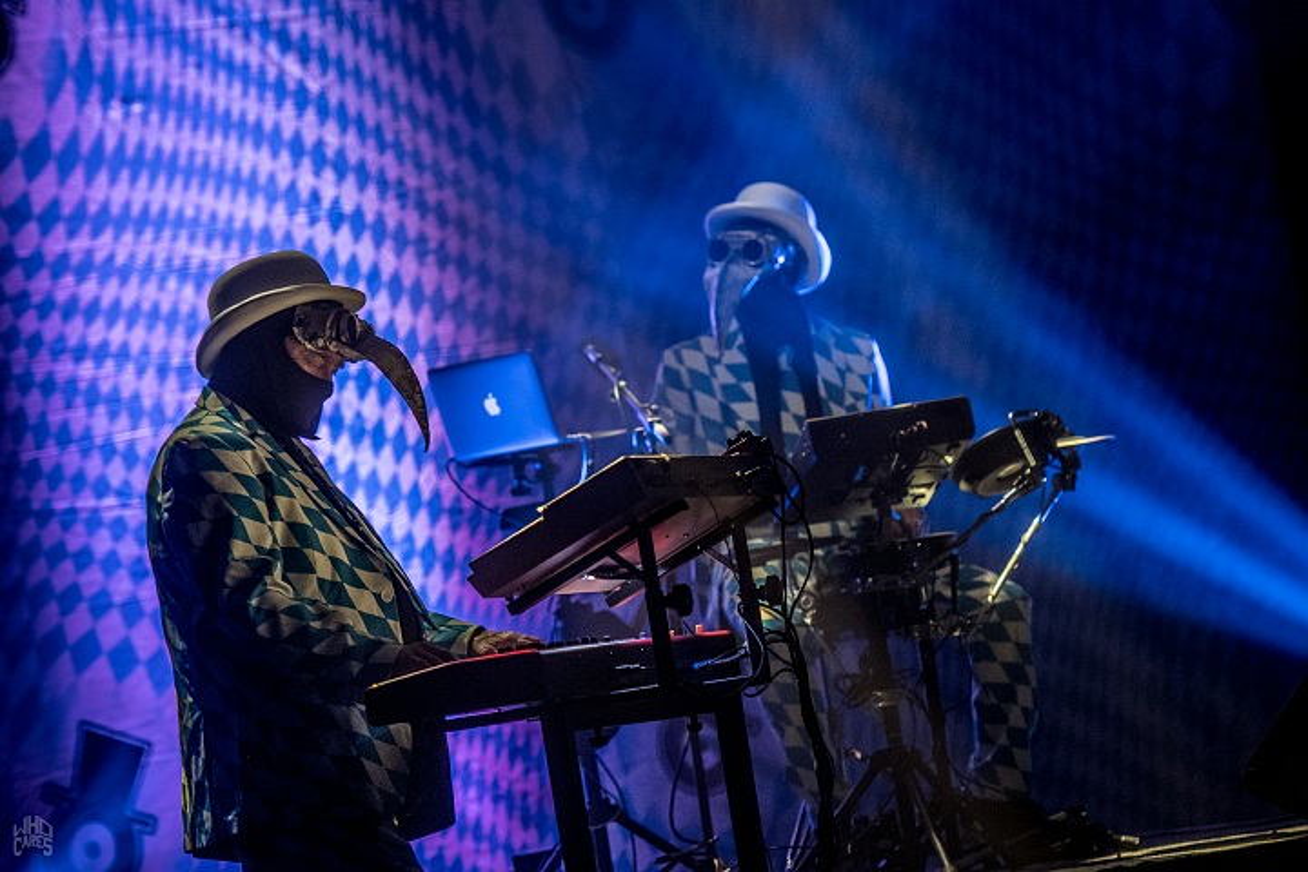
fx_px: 7902
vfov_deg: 6.3
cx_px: 654
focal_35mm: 218
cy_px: 436
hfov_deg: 9.5
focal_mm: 145
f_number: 2.8
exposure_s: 1/80
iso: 1000
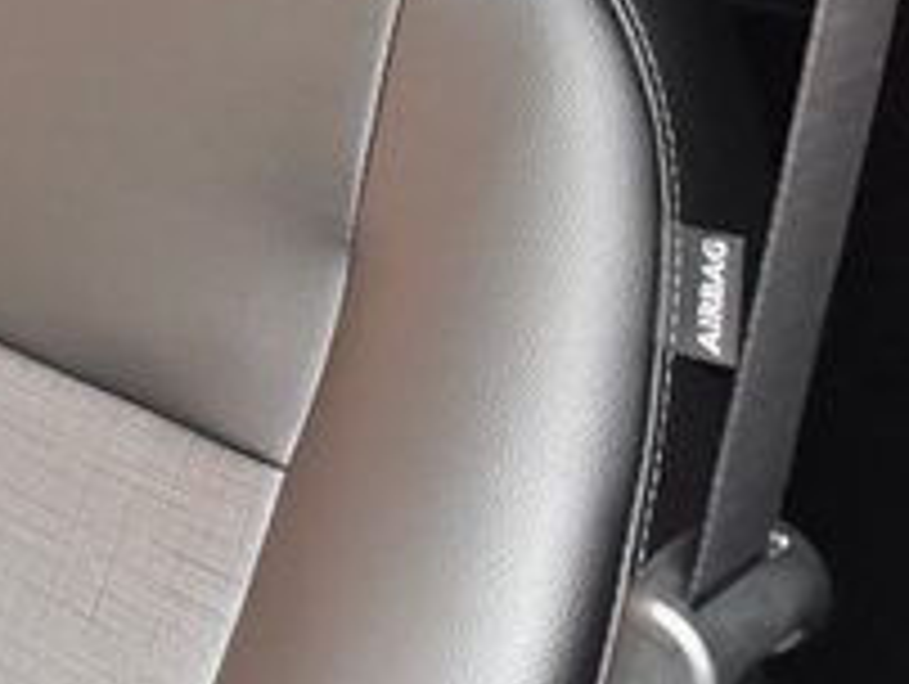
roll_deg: +0.0
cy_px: -248
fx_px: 1998
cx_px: -459
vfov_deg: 17.9
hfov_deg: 21.5
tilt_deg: -9.1
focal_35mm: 76
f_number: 1.78
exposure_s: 1/40
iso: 1000
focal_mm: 6.76
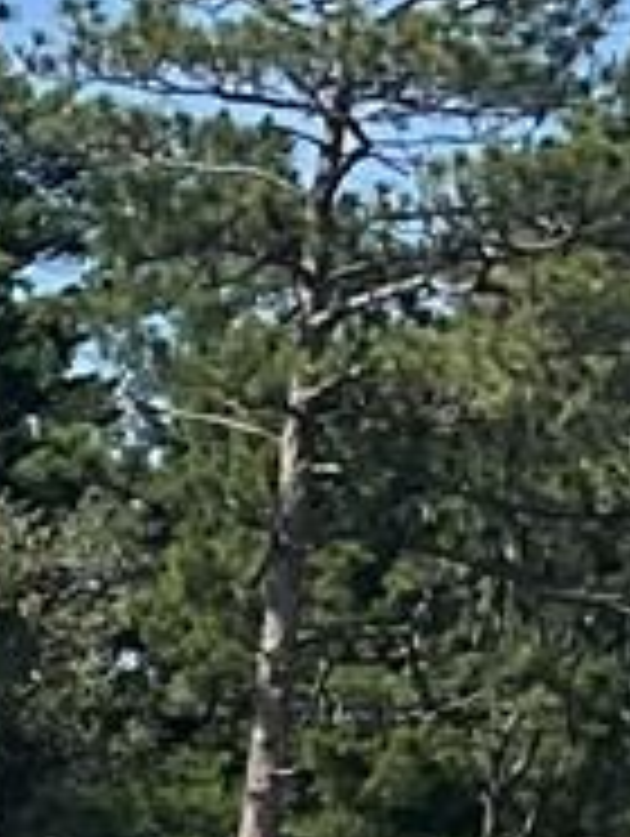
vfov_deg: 7.6
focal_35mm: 249
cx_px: -1868
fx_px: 6028
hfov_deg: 5.3
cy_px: 1660
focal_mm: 3
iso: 16
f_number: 1.8
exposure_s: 1/1848
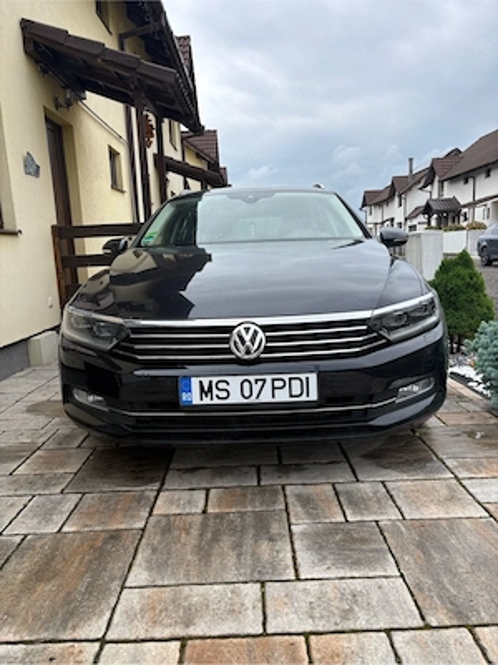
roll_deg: +2.7
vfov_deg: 67.3
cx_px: 249
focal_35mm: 26
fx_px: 499
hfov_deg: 53.1
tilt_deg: -9.3
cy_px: 332
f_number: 1.6
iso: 50
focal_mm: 5.96
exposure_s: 1/1217
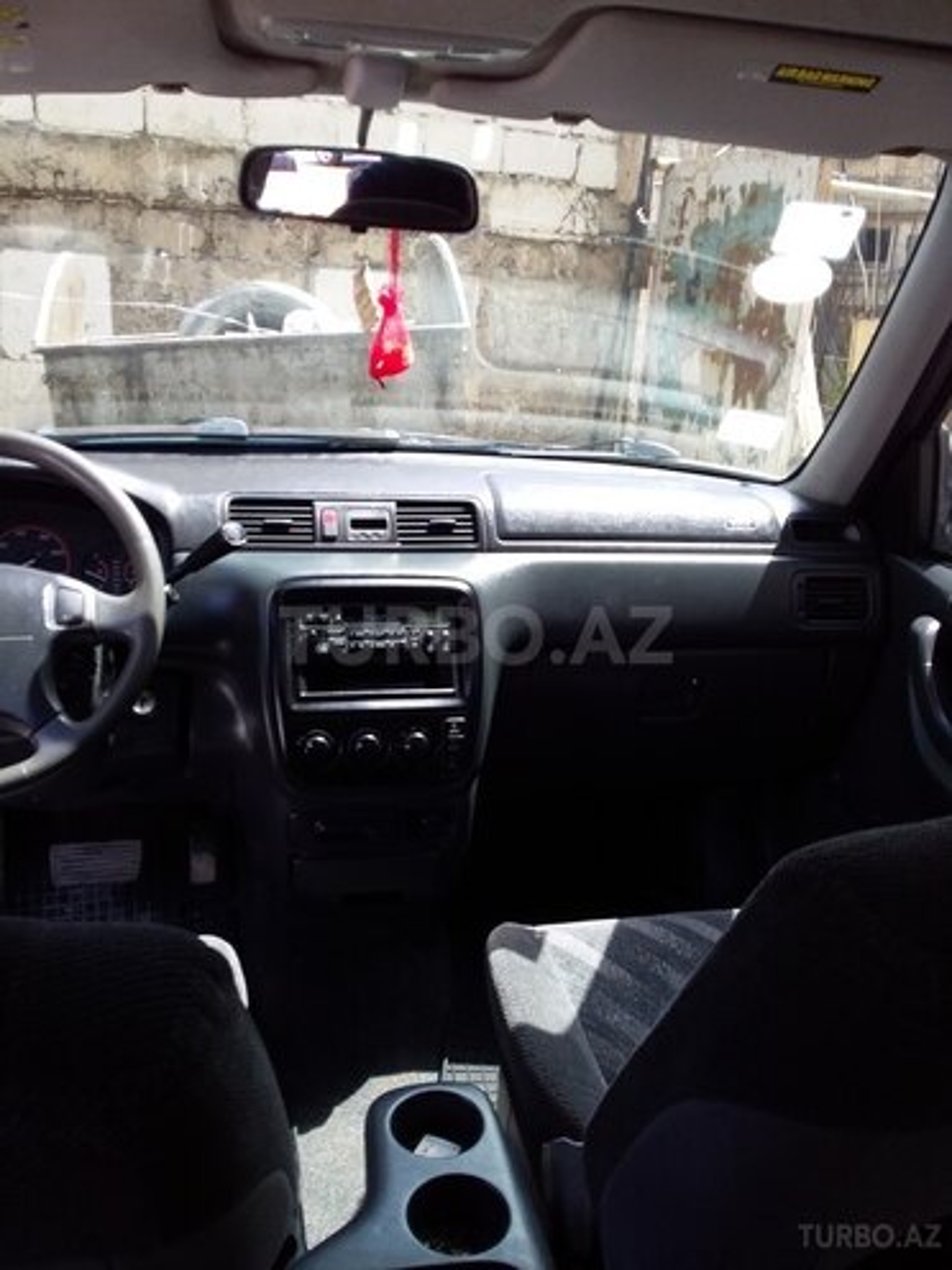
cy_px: 635
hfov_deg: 45.4
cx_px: 476
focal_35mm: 31
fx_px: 1137
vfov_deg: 58.4
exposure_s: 1/205
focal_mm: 3.3
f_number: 2.2
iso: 40
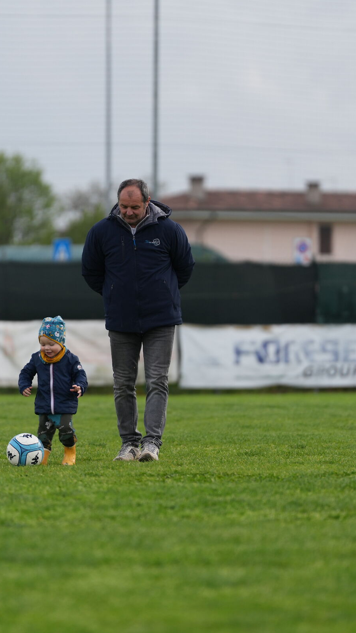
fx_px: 5285
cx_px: 129
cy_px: 316
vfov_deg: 6.9
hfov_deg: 3.9
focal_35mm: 315
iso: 400
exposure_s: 1/2000
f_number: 2.8
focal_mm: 200
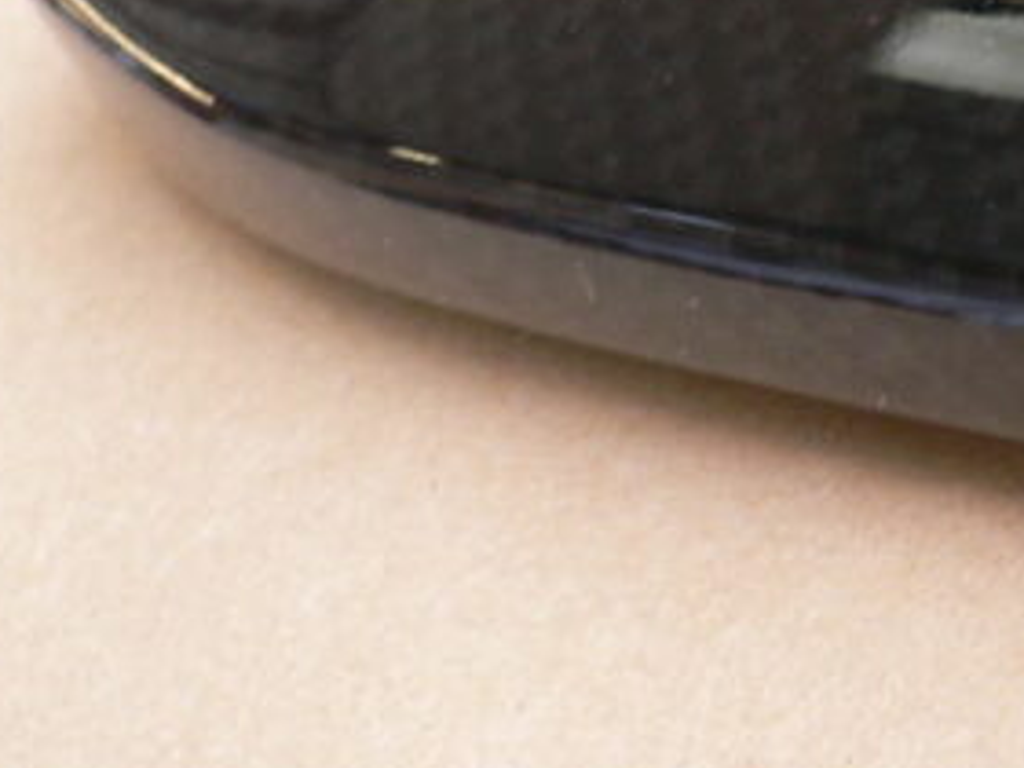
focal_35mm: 100
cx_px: 1349
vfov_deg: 14.7
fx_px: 2958
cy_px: 223
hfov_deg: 18.2
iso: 150
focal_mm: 5.8
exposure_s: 1/15
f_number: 2.8
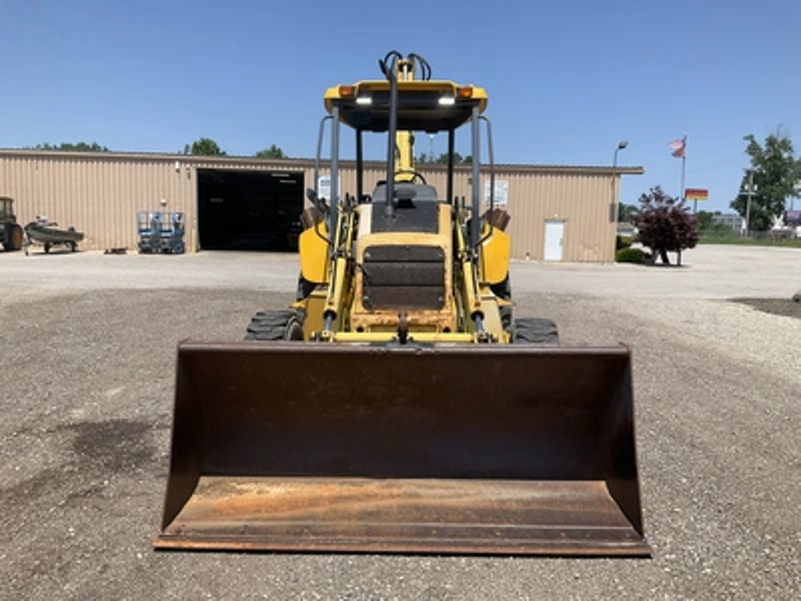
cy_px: 300
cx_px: 400
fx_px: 671
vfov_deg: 48.2
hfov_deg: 61.7
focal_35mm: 29
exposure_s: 1/1848
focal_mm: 3
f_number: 1.8
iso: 25
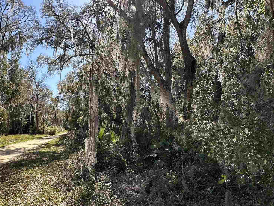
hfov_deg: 60.3
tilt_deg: -1.1
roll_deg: -2.0
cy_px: 136
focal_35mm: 29
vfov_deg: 47.5
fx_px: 230
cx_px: 92
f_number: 2.2
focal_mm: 2.22
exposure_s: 1/523
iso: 40
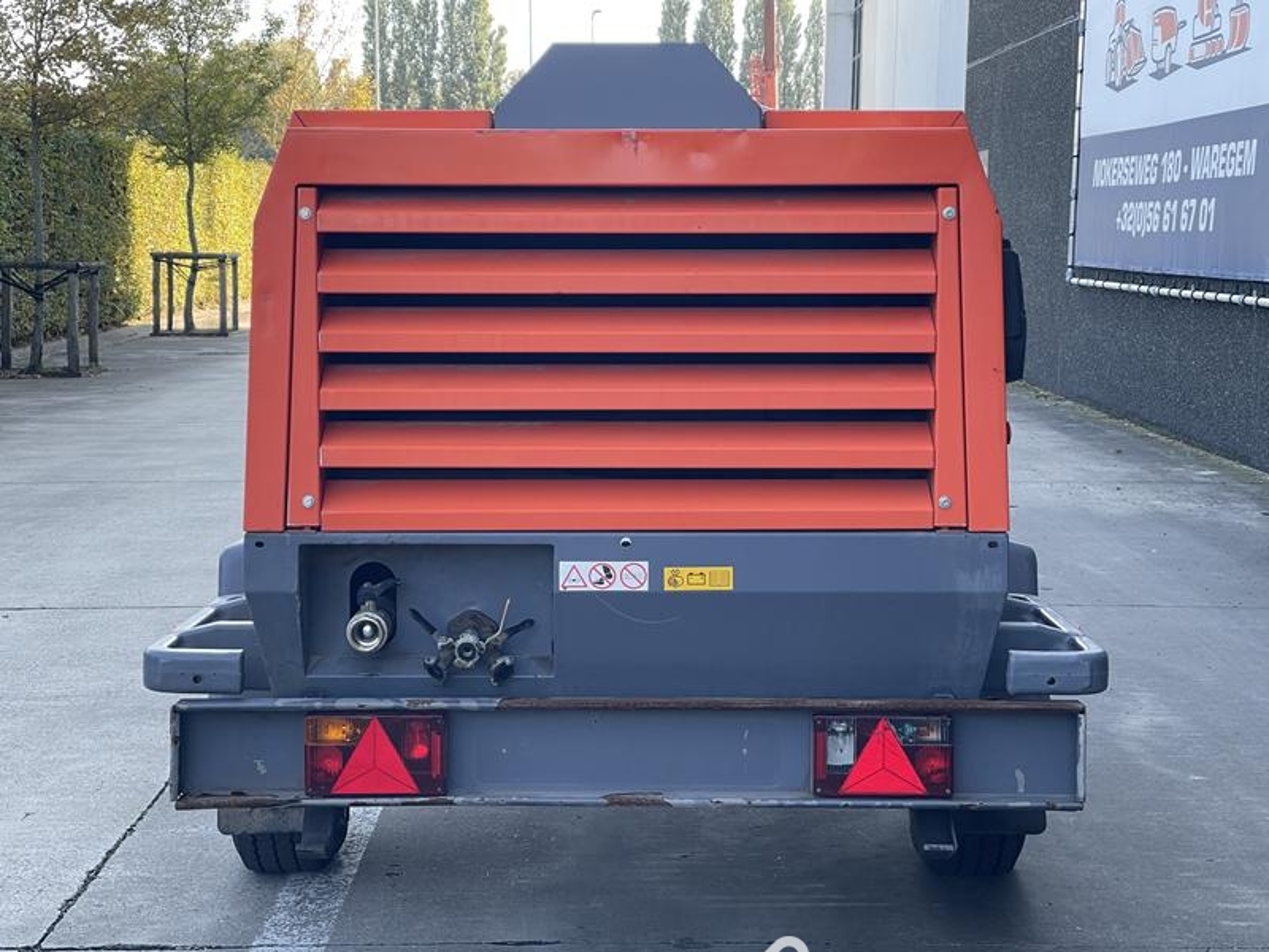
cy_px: 476
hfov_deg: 30.3
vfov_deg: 22.9
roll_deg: -1.1
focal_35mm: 64
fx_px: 2346
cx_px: 634
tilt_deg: -7.6
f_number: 2.2
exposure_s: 1/99
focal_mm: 7.5
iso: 25
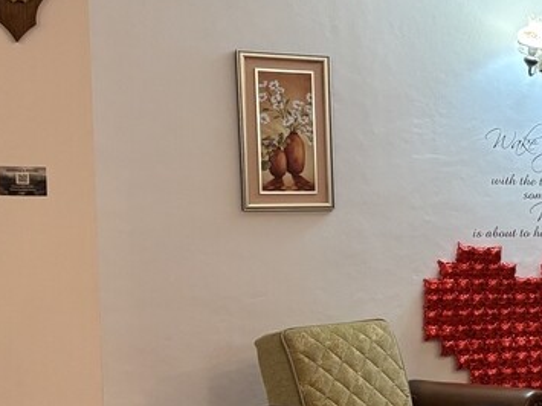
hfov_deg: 22.7
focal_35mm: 75
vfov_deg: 19.5
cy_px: 299
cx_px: 739
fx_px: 1174
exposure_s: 1/50
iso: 200
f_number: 1.6
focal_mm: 5.96
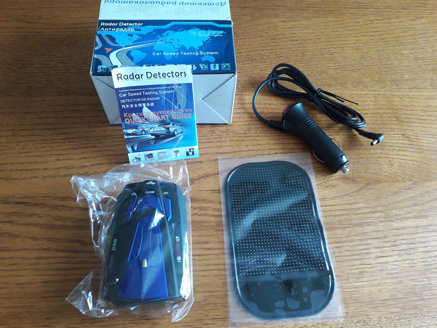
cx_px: 218
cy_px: 164
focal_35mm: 27
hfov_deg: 65.3
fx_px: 341
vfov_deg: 51.4
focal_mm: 3.6
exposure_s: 1/50
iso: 125
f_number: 1.9
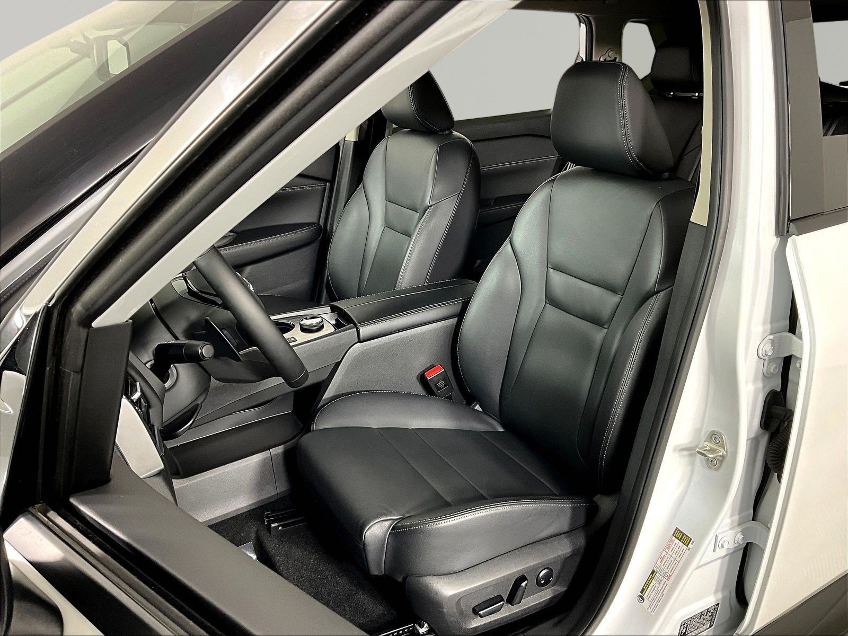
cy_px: 318
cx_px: 424
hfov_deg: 61.7
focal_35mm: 29
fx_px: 710
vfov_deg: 48.2
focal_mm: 3
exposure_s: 1/60
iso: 80
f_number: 1.8
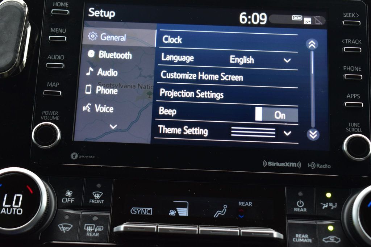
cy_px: 124
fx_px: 742
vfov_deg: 18.9
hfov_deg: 28.1
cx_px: 186
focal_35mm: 72
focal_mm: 48
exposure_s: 1/15
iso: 720
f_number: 6.3
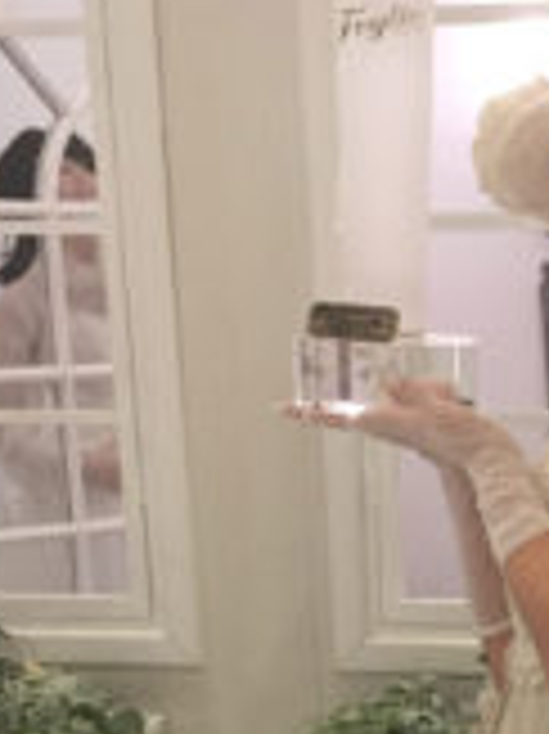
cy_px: 937
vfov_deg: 16.4
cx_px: 724
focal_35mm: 114
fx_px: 2414
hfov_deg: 12.5
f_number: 2.2
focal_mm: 4.15
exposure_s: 1/33
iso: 64
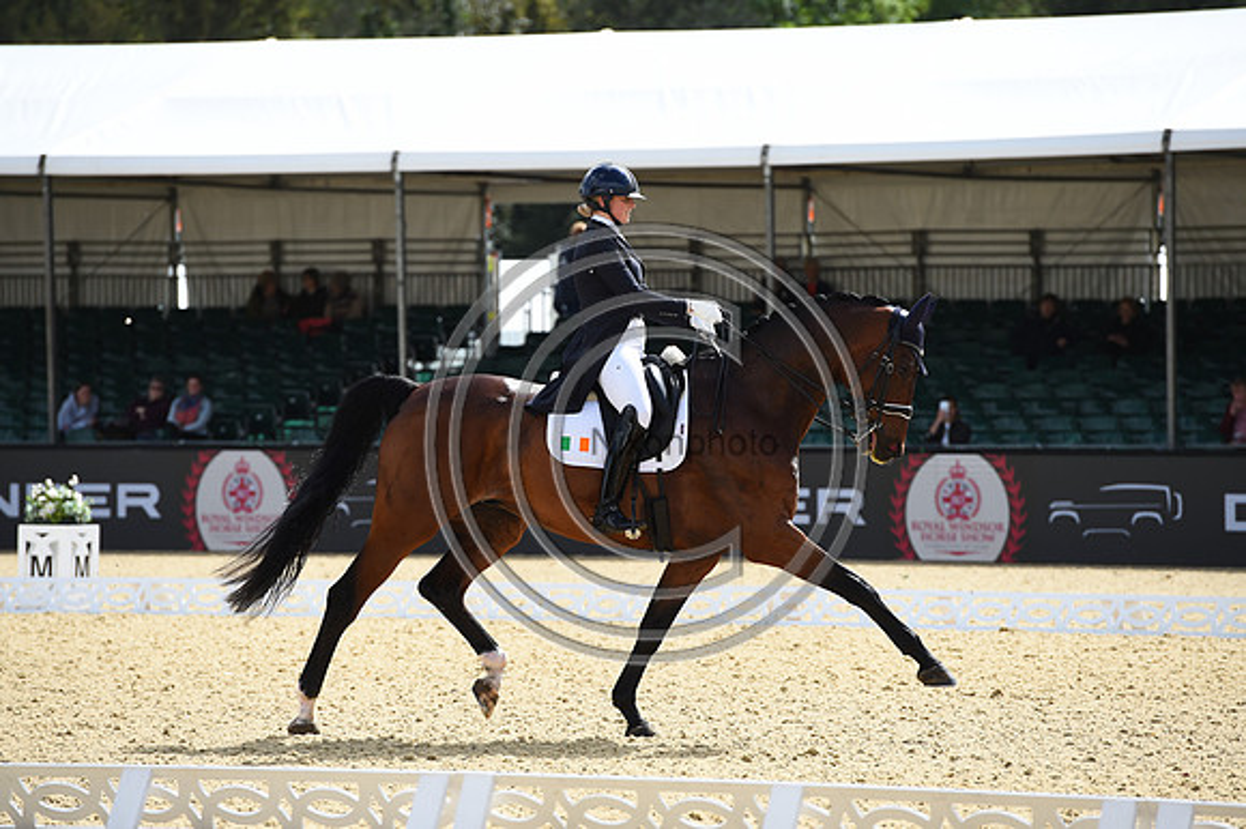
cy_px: 414
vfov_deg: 6.9
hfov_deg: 10.3
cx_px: 623
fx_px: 6918
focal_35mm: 200
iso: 280
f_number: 5
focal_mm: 200
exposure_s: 1/1250
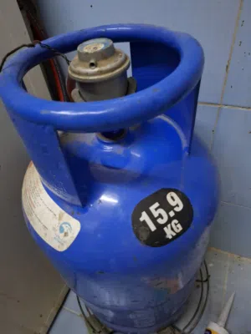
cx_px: 126
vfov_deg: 73.9
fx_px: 222
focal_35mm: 23
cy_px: 167
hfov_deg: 58.9
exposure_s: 1/25
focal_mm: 5.54
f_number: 1.8
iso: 800
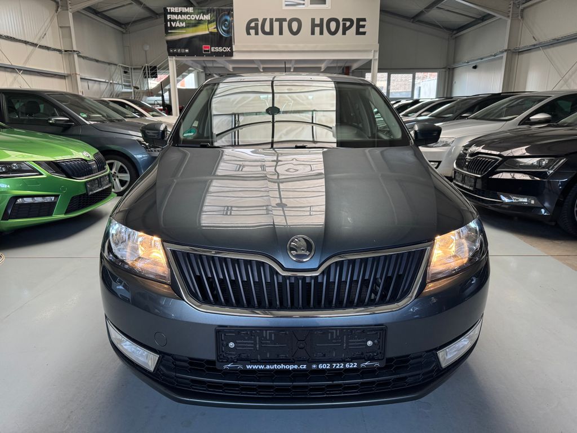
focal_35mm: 24
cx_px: 288
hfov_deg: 71.6
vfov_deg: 56.8
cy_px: 216
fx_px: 400
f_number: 1.78
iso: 160
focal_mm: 6.76
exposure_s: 1/121
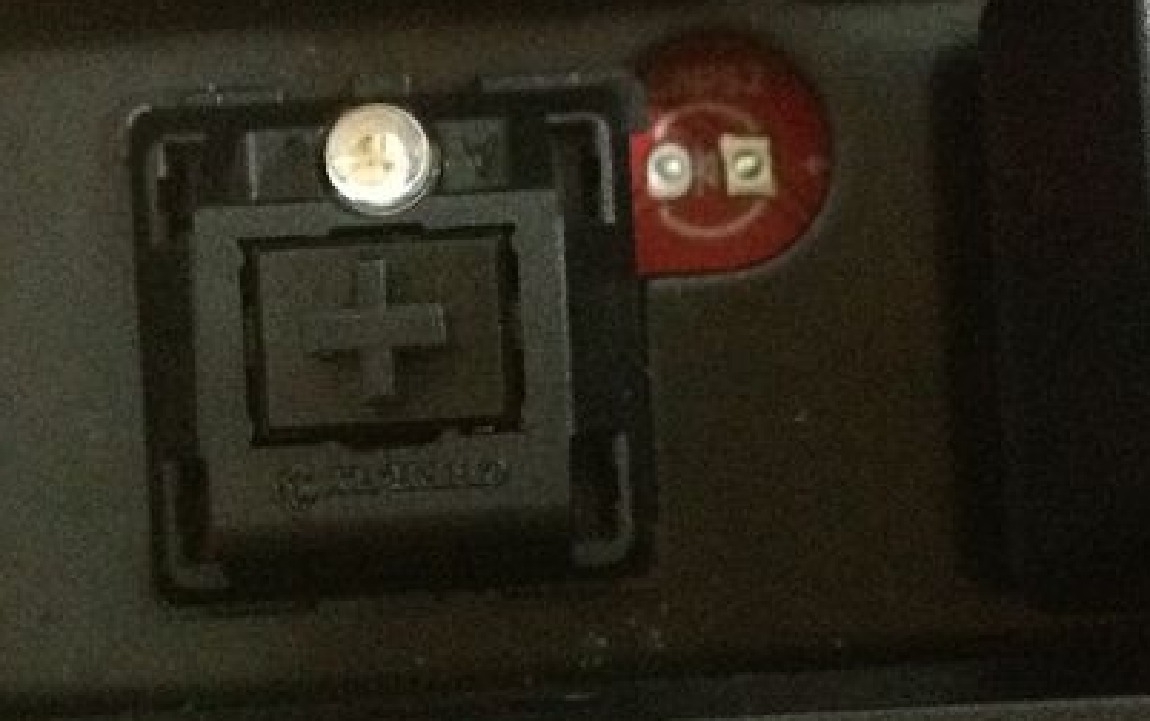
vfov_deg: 14.2
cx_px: 669
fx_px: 2886
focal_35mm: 92
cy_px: 318
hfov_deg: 22.5
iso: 1000
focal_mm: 4.28
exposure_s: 1/17
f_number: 2.4
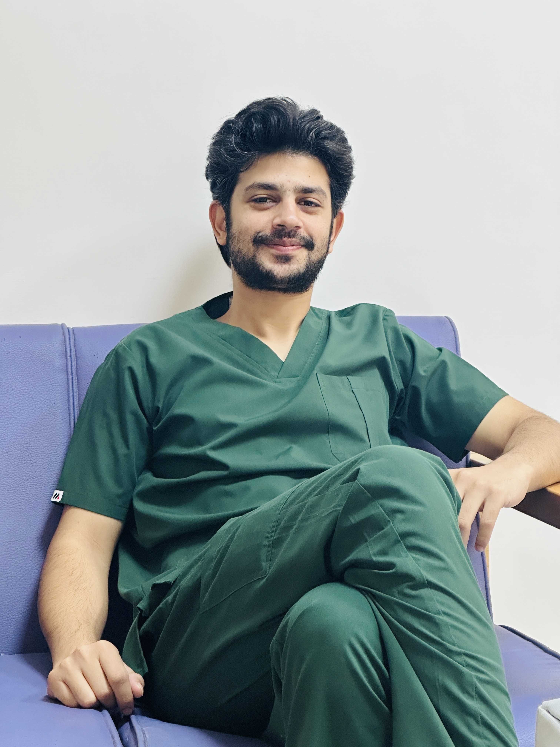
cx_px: 280
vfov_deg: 25.3
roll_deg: +1.2
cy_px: 374
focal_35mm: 77
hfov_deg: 19.1
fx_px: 1661
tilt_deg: -4.4
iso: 250
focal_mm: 9
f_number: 2.8
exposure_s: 1/50
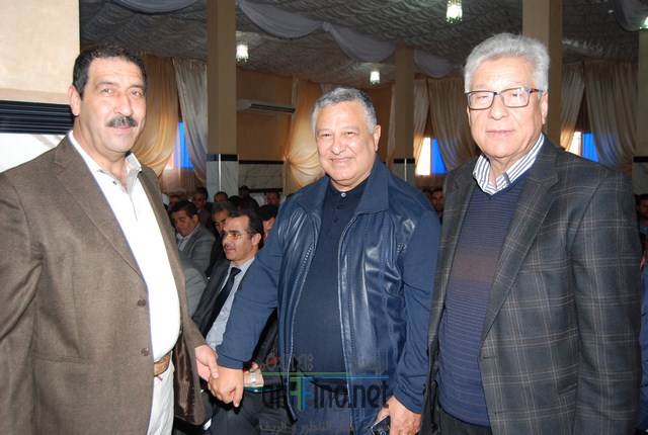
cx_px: 324
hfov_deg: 55.0
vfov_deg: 38.6
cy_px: 218
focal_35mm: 34
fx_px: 622
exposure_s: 1/60
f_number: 4
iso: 200
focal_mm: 23
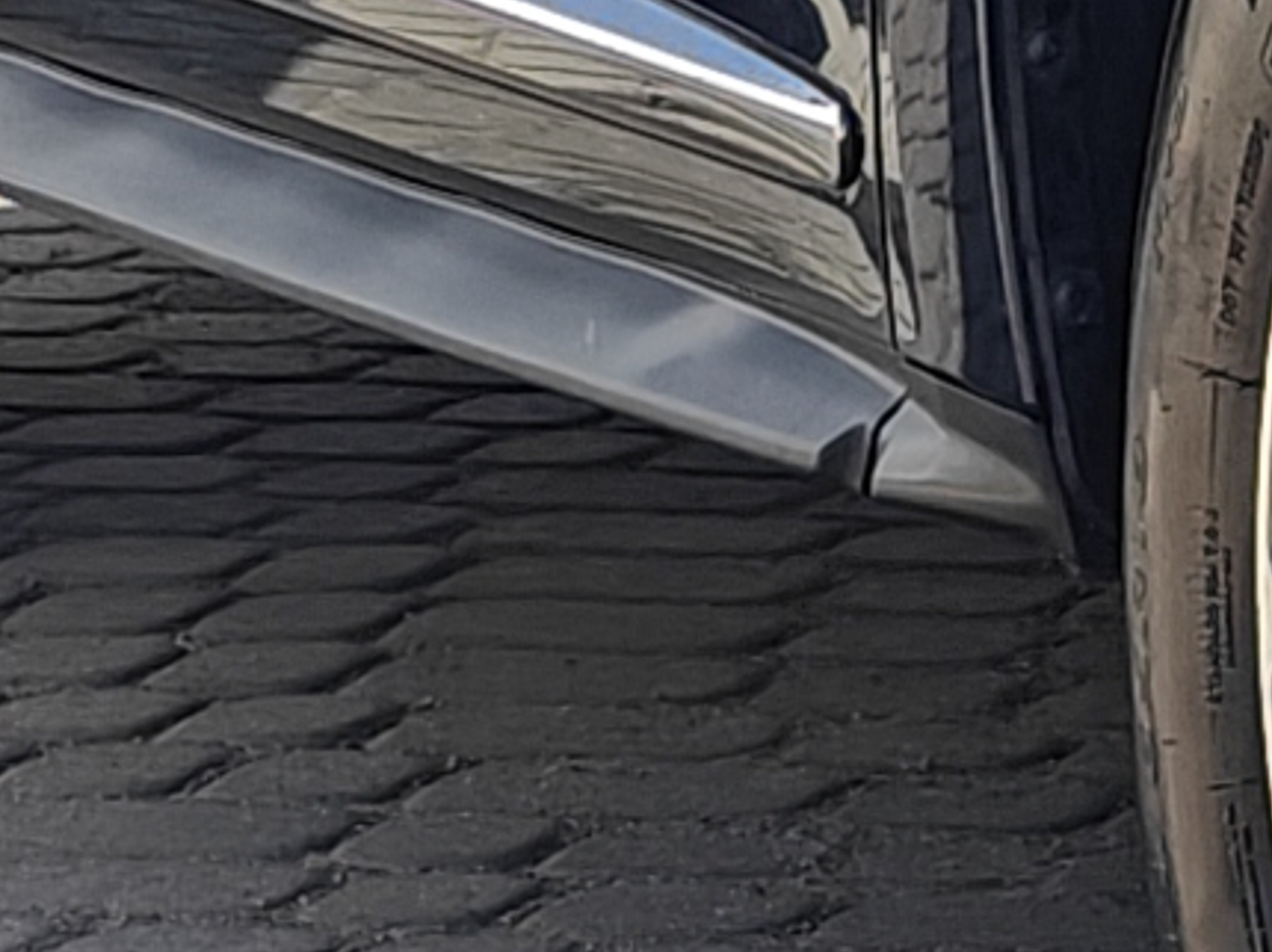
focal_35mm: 343
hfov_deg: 5.6
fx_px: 12597
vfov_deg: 4.3
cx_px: 3103
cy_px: -896
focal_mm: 7.08
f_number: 2
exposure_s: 1/1028
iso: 50
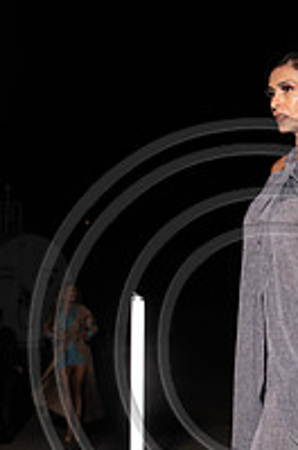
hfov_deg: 8.6
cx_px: 258
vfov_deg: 13.0
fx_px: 1969
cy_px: 344
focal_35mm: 158
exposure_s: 1/200
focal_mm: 70
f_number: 6.3
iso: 1000
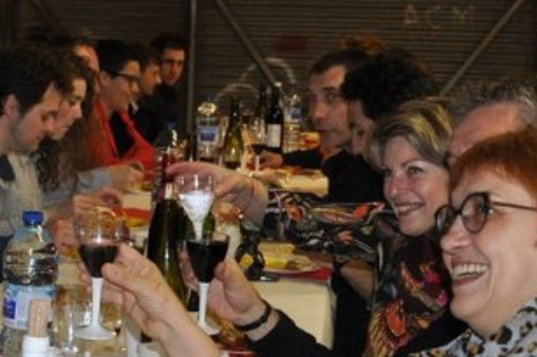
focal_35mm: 90
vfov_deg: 15.1
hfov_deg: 21.0
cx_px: -124
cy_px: 234
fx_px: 1341
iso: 800
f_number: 3.5
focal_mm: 18
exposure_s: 1/60
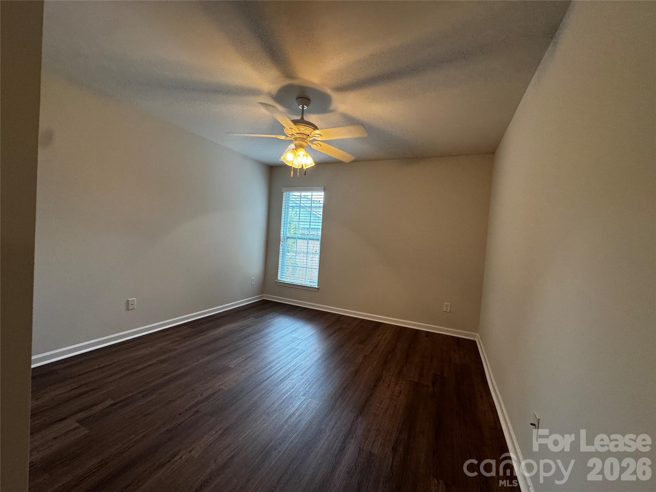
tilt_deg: -2.4
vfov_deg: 85.7
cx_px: 328
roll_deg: -3.8
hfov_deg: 102.1
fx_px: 265
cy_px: 246
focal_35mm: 14
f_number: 2.2
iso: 250
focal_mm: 2.22
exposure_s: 1/60
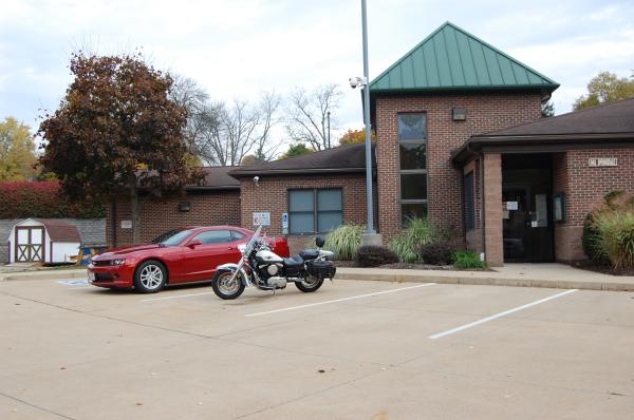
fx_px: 738
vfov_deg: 31.8
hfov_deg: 46.5
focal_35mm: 42
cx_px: 317
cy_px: 210
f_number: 7.1
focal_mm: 28
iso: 200
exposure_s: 1/200
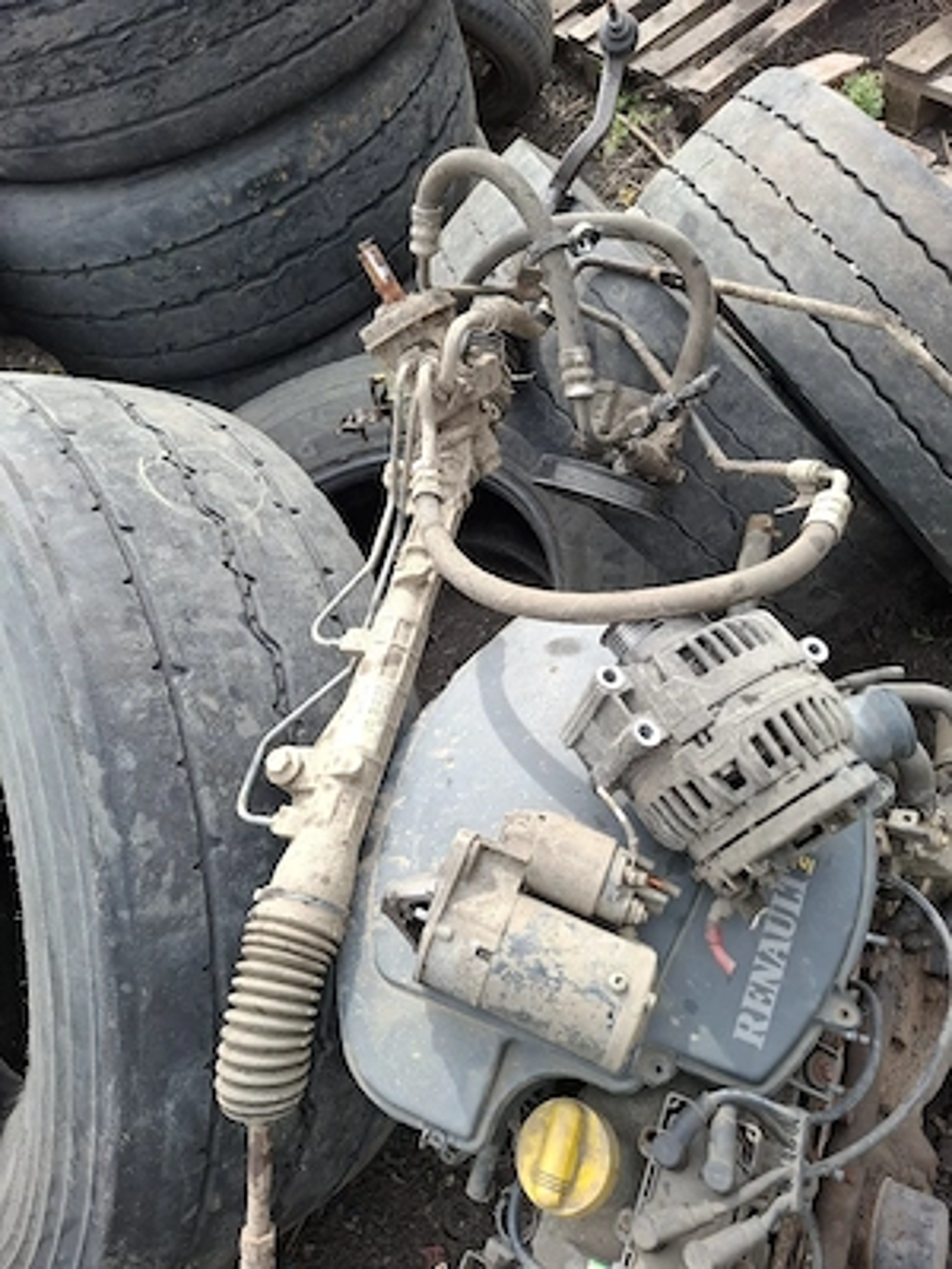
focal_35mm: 23
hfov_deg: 58.9
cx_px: 476
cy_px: 634
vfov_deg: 73.9
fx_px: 843
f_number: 1.8
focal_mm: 5.54
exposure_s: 1/357
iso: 50
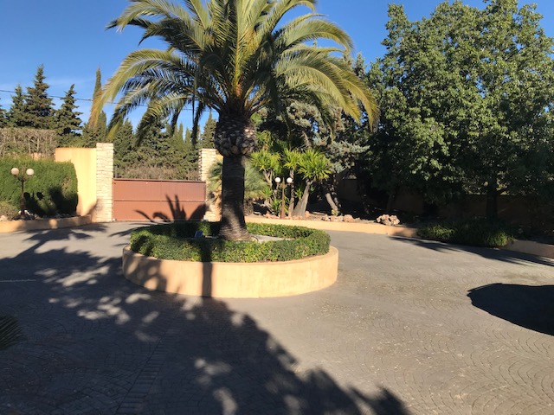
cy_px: 208
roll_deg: -2.0
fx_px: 448
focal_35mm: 28
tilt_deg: -0.2
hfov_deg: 63.4
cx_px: 277
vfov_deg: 49.7
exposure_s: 1/1808
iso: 20
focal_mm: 3.99
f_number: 1.8
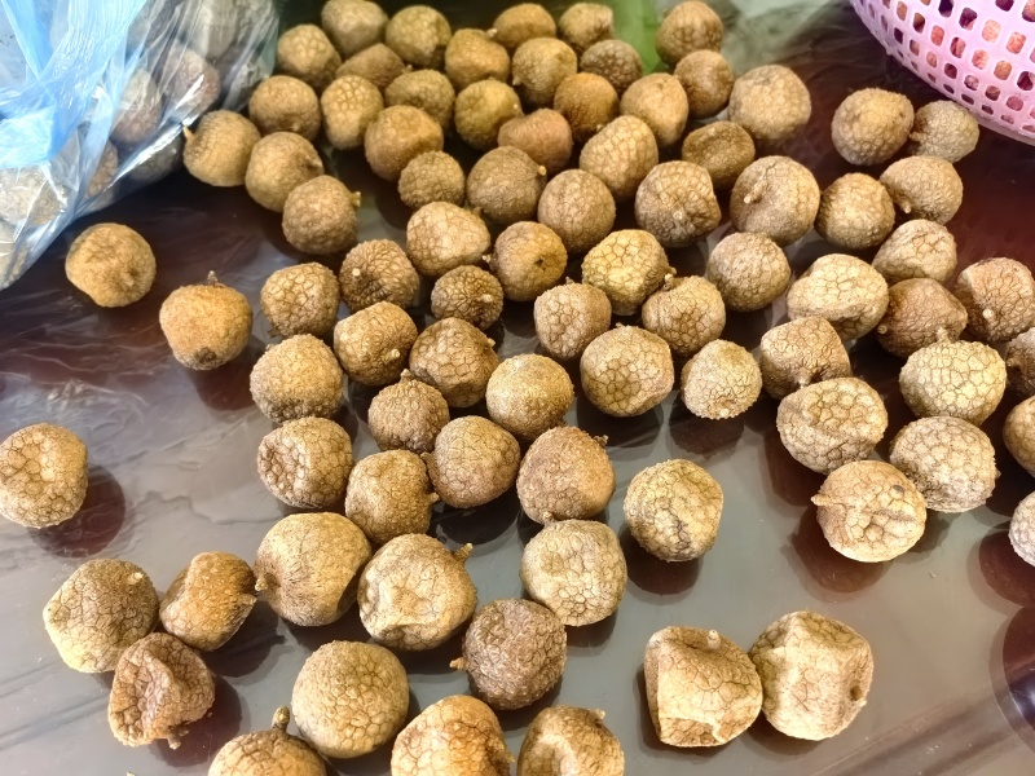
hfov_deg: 65.3
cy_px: 388
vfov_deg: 51.4
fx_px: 807
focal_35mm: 27
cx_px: 518
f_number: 2
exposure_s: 1/100
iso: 1600
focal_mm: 5.75
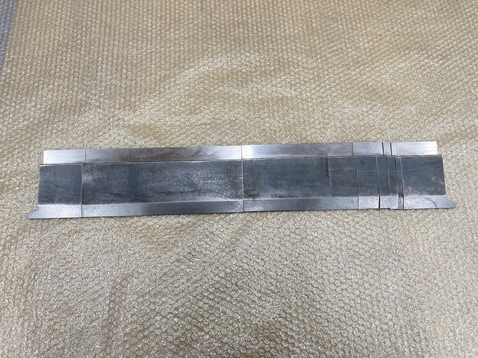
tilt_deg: -69.3
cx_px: 239
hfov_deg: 63.4
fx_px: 387
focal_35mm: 28
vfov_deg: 49.7
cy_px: 179
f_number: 1.8
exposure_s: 1/63
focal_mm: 3.99
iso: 80
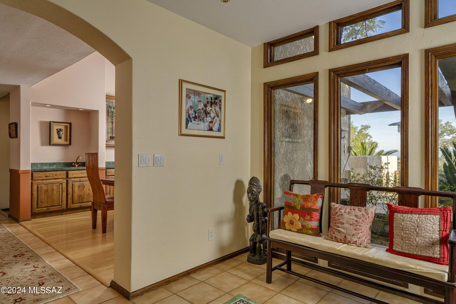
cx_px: 228
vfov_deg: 59.5
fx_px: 266
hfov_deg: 81.2
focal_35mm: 21
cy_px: 152
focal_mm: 21
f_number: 6.3
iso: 200
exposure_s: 1/125
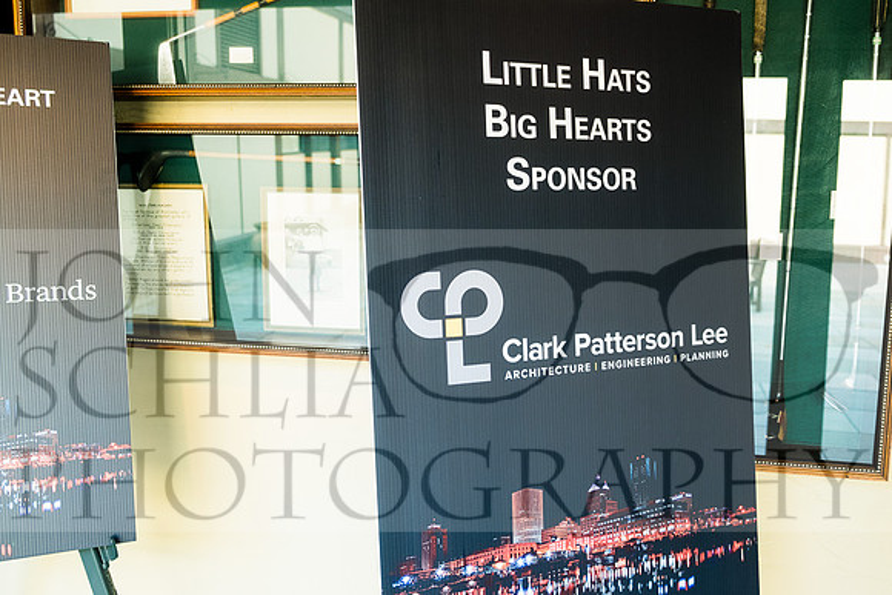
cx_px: 446
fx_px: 858
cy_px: 298
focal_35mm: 35
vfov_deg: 38.2
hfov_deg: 54.9
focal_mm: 22.3
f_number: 3.2
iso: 800
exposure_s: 1/80
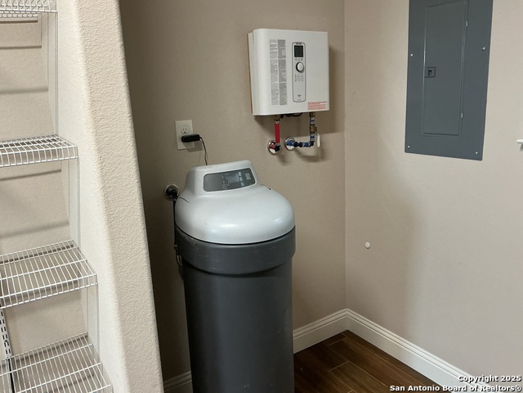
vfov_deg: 48.2
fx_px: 438
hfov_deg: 61.7
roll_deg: +3.3
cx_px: 262
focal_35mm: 29
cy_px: 196
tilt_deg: -10.9
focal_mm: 3
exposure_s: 1/60
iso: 125
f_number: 1.8
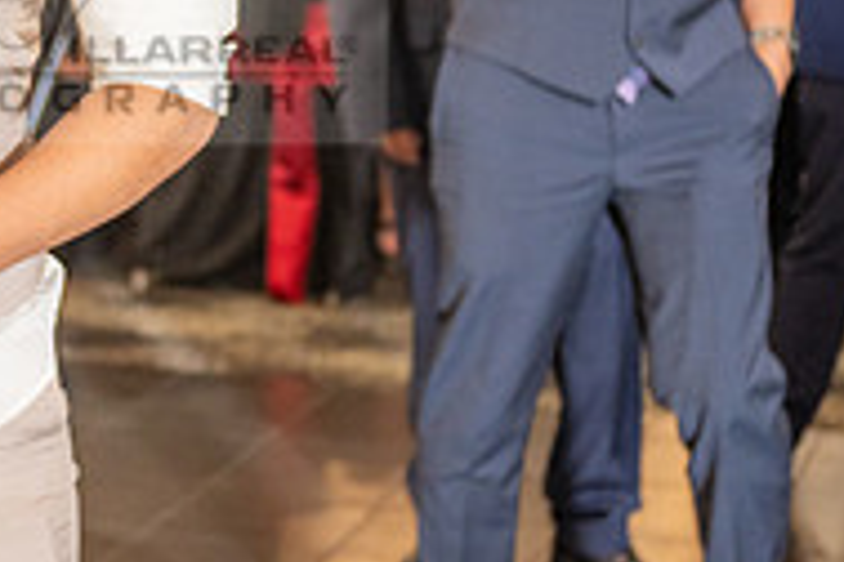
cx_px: 9
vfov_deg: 10.6
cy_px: 38
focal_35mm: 129
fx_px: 3024
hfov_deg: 15.6
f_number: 2.8
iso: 800
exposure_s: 1/125
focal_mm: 42
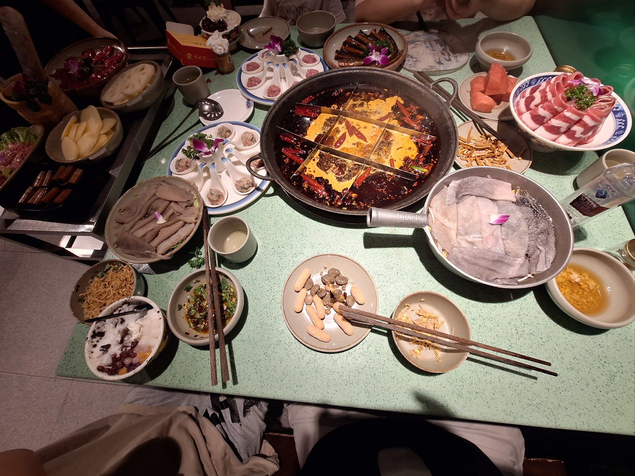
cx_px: 318
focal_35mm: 13
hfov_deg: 106.2
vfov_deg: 89.9
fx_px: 238
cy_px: 238
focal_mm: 1.74
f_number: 2.2
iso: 64
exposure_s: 1/50
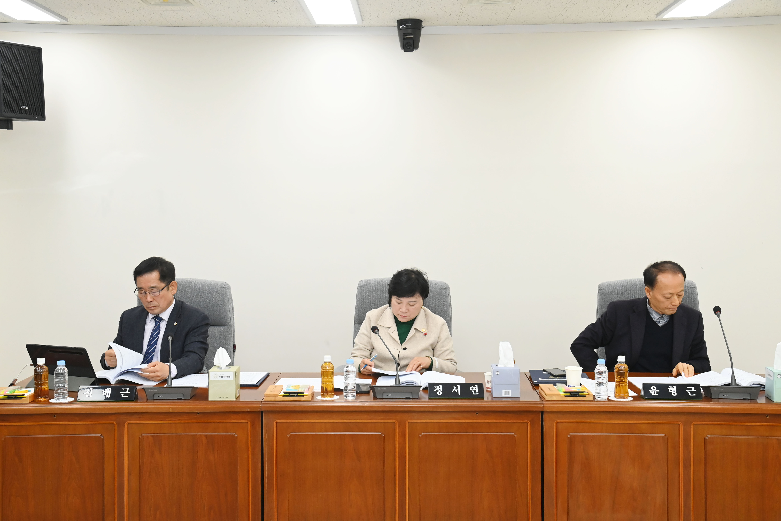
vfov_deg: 30.5
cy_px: 260
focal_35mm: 44
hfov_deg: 44.5
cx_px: 390
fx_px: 954
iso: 3200
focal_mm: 44
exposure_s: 1/250
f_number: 6.3
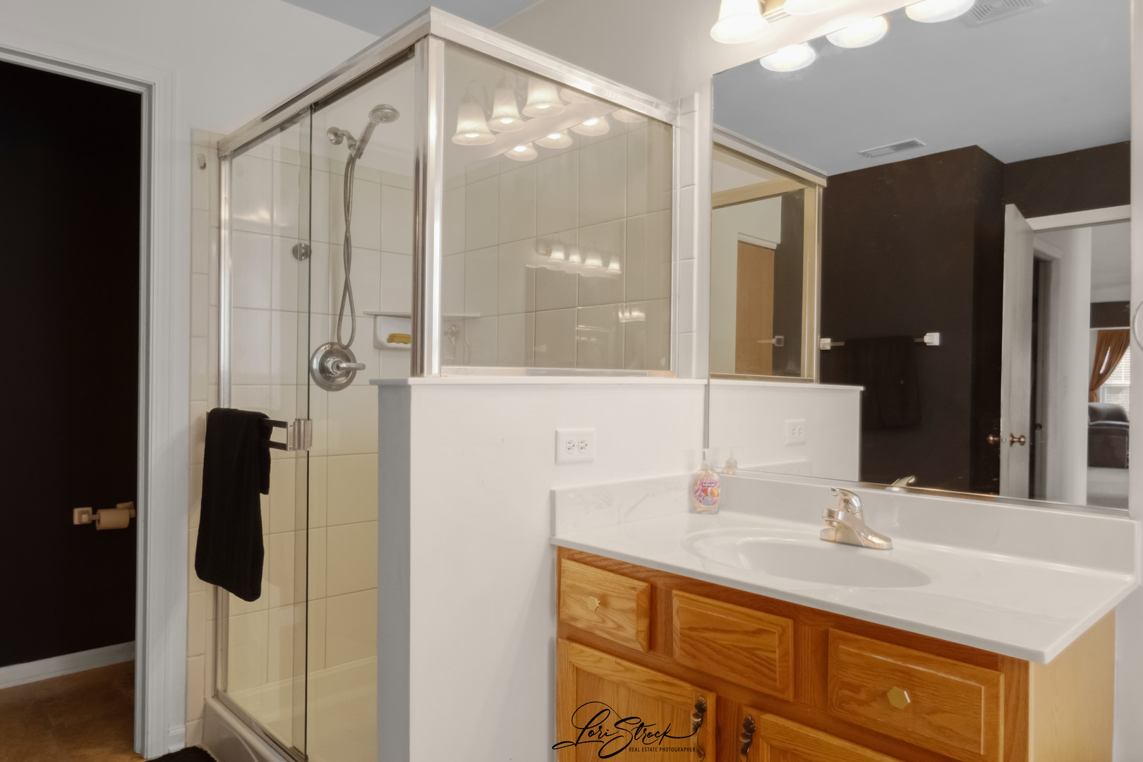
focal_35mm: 24
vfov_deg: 53.1
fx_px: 762
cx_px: 572
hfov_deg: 73.7
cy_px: 381
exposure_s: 1/80
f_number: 8
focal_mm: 16
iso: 400
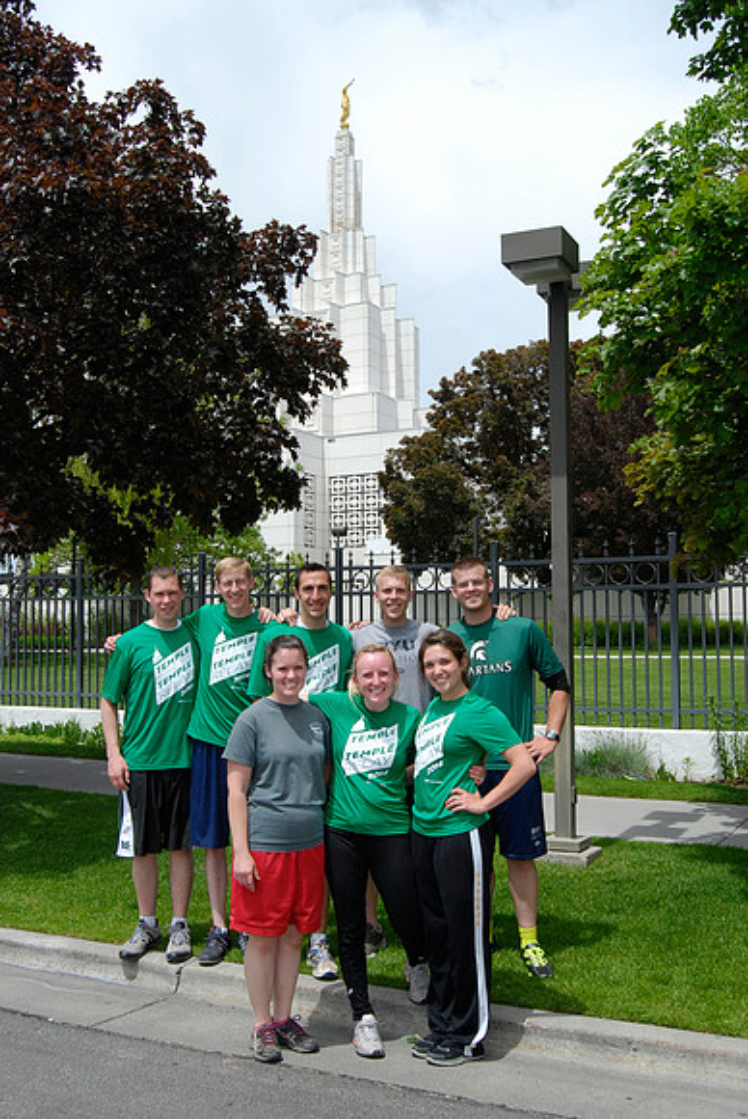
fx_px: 1213
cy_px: 560
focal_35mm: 39
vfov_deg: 49.5
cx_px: 374
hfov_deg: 34.3
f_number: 10
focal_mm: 26
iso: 400
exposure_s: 1/640
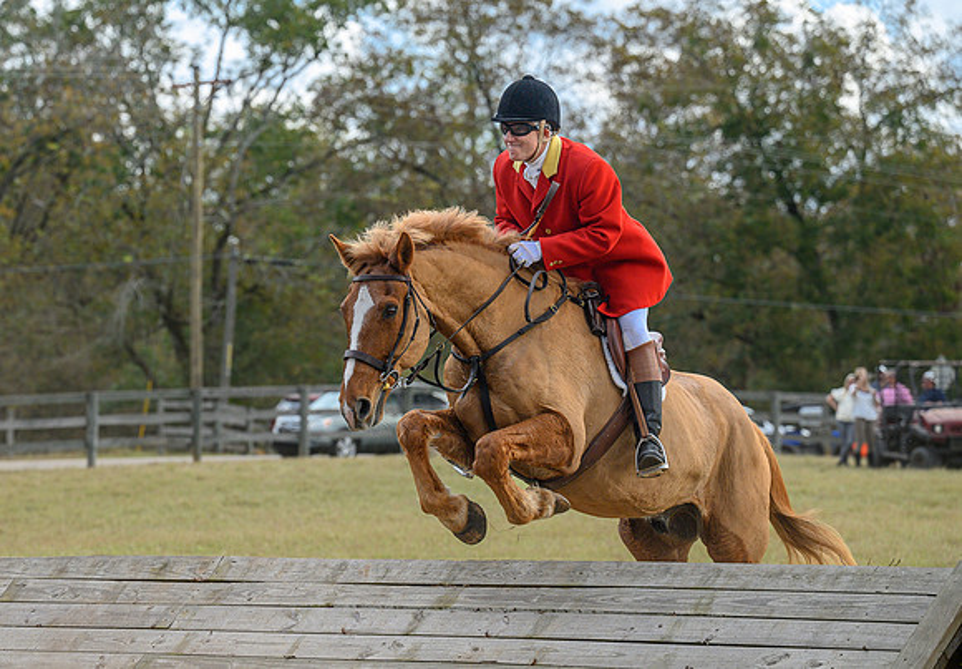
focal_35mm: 146
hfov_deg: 13.8
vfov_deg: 9.7
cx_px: 319
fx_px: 3957
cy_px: 397
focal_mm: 102
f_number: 3.5
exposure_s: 1/1000
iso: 640
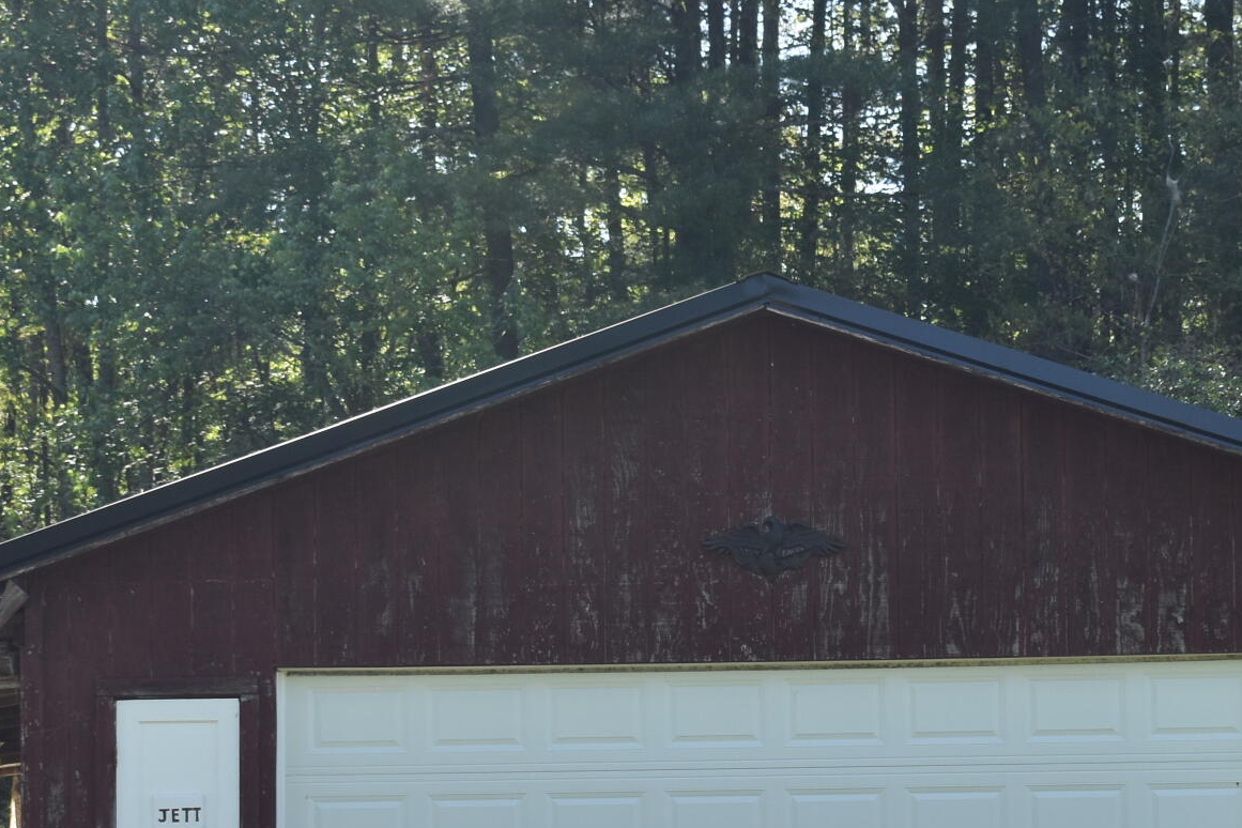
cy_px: 832
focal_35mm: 124
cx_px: 770
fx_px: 4278
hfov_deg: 16.5
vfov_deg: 11.0
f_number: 7.1
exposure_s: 1/250
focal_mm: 32
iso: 200
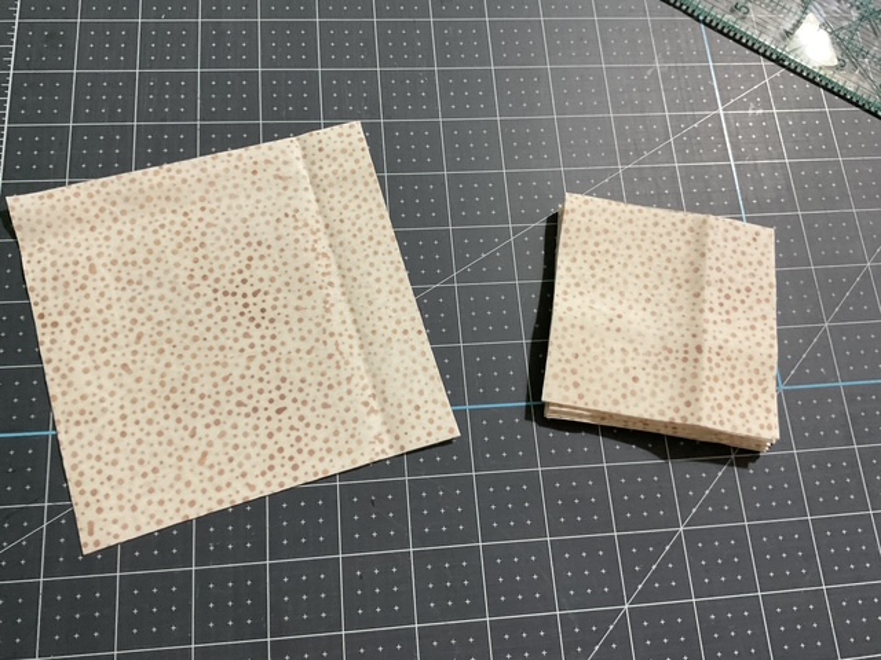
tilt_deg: -71.5
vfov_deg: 48.2
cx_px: 440
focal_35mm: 29
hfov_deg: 61.7
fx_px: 738
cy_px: 330
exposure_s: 1/60
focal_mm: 3
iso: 160
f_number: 1.8
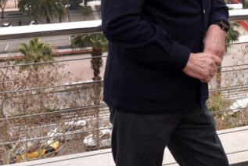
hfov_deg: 25.0
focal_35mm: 75
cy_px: -4
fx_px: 517
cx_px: 275
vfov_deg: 17.7
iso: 1000
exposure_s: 1/400
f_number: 10
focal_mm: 31
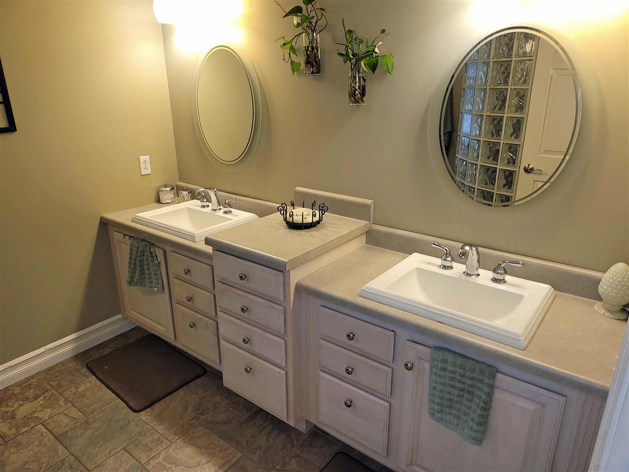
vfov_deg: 53.1
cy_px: 236
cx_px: 314
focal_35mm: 26
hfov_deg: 67.3
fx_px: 472
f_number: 1.8
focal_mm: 5
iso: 100
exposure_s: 1/60
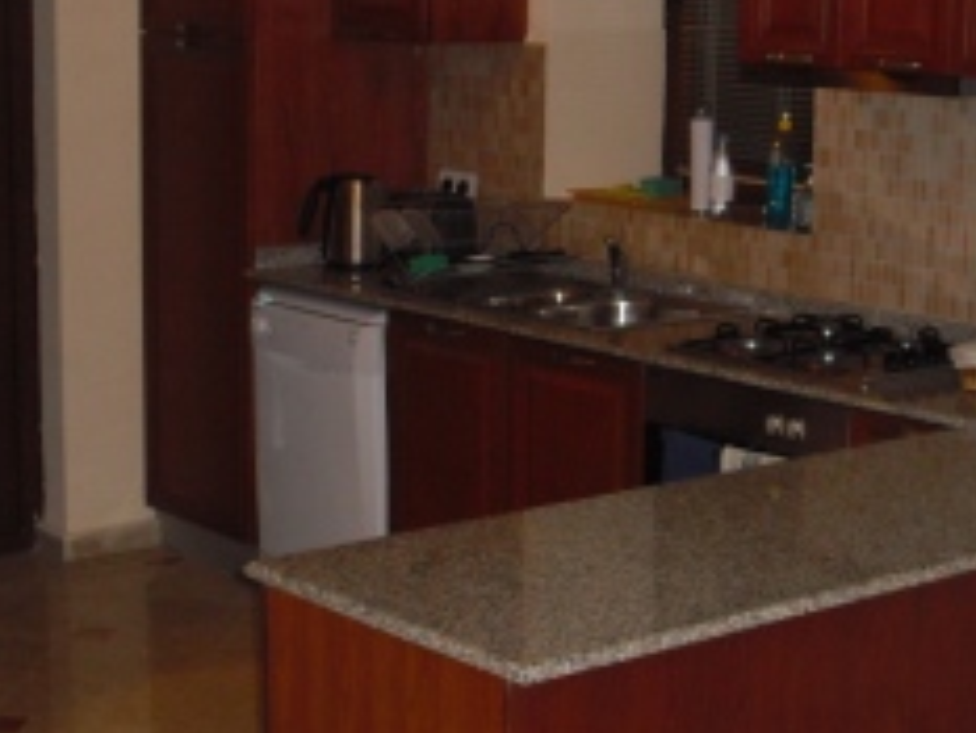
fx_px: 2059
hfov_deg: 26.6
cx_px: 620
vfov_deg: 20.2
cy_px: 381
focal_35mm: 73
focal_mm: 6.2
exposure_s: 1/60
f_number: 2.8
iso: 200
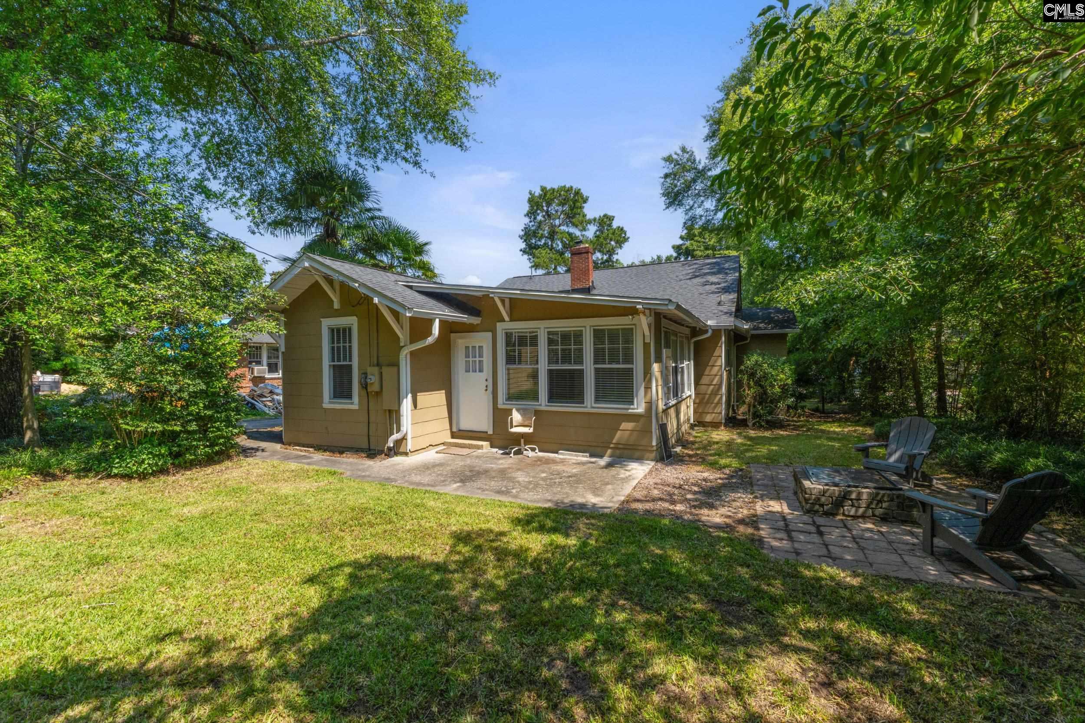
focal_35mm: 16
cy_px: 362
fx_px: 475
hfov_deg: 97.6
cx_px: 542
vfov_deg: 74.6
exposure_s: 1/400
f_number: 8
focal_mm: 10.5
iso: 250
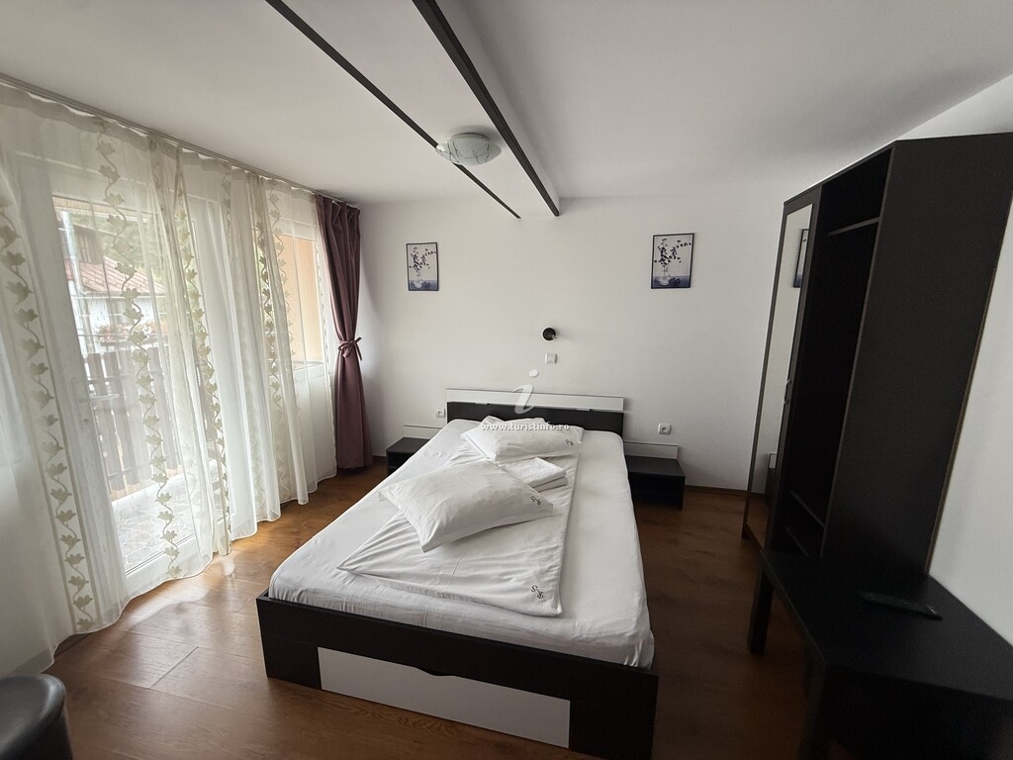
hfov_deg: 102.1
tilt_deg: -11.7
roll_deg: +0.0
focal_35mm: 14
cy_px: 380
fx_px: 410
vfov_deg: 85.7
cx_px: 506
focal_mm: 2.22
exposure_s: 1/99
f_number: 2.2
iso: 200
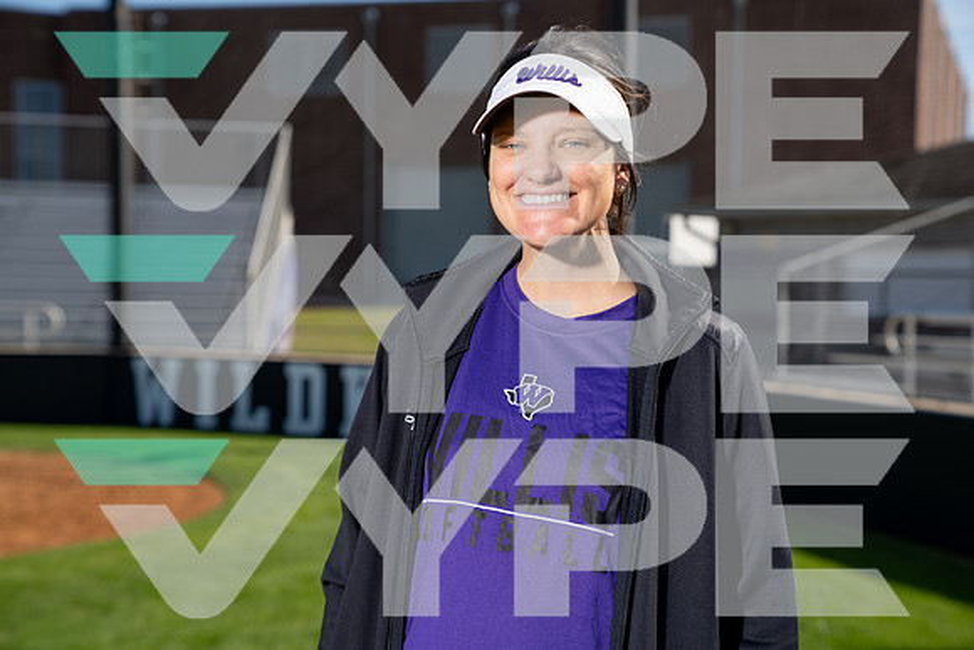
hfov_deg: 31.0
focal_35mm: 65
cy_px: 325
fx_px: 1759
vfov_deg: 20.9
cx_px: 487
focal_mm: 65
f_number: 4.5
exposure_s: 1/640
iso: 100
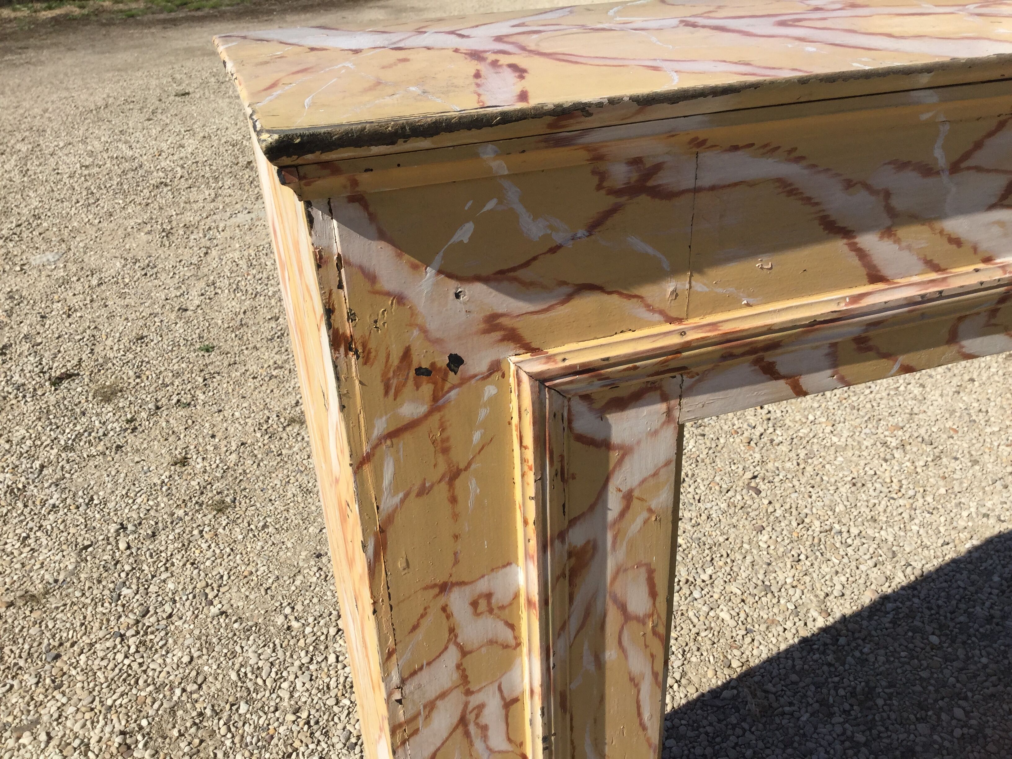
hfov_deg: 58.4
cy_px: 380
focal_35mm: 31
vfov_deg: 45.4
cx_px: 506
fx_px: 906
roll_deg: +0.7
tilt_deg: -30.8
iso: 25
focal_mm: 3.3
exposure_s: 1/1538
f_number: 2.4
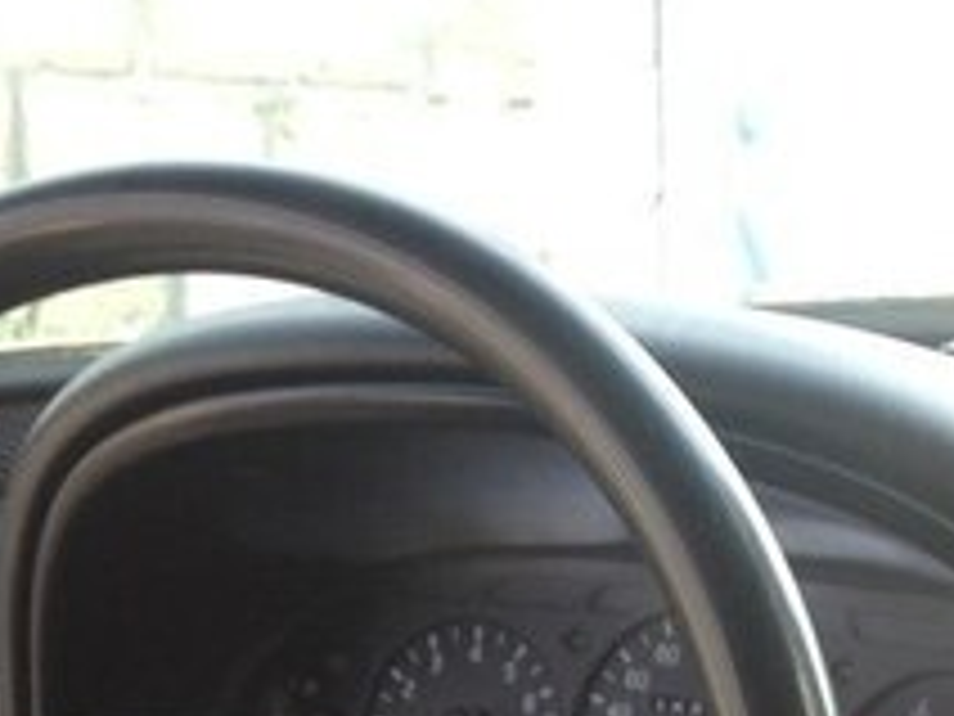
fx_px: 3004
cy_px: 948
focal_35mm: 109
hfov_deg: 18.0
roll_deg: -0.3
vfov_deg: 13.1
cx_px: 688
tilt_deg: -24.4
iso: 50
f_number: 2.4
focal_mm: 4.28
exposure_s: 1/60
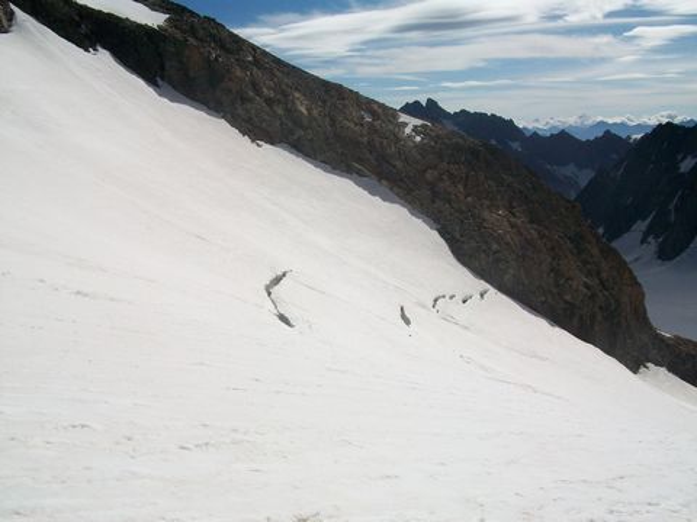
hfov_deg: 54.0
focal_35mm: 34
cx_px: 348
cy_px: 261
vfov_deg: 41.8
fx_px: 685
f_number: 5.5
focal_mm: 5.7
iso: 80
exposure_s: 1/1401
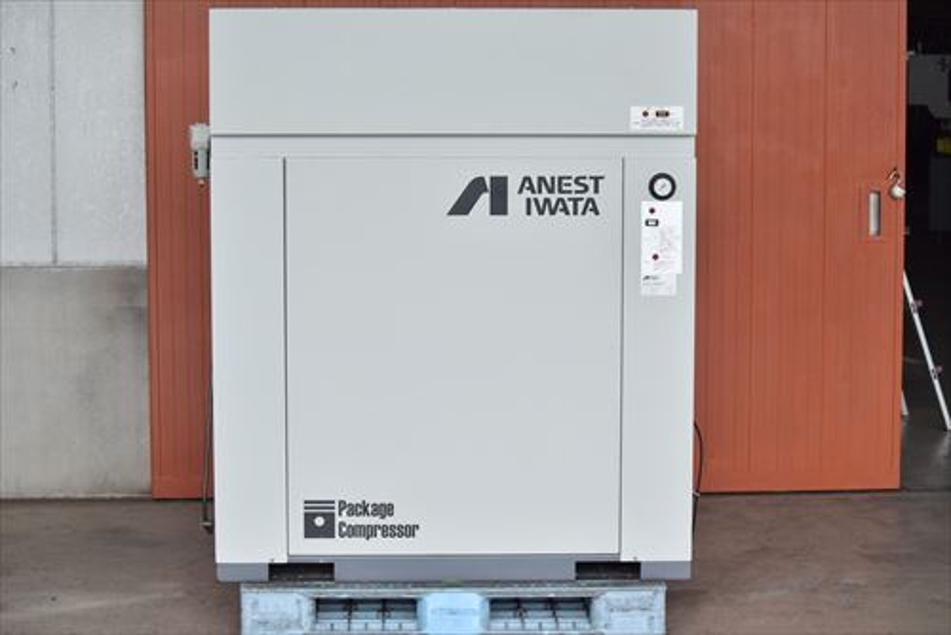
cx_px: 476
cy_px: 318
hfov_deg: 24.6
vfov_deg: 16.6
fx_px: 2181
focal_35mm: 82
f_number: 6.3
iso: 1250
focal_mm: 55
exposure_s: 1/640
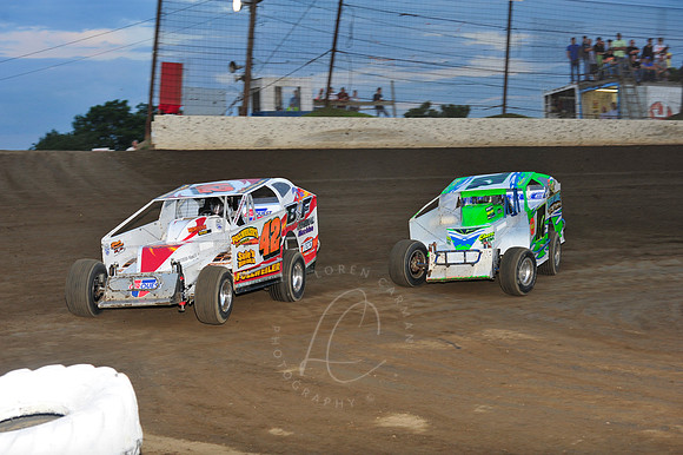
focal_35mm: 80
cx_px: 342
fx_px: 1517
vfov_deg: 17.0
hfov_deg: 25.4
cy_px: 228
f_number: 6.3
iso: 640
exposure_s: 1/320
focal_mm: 80
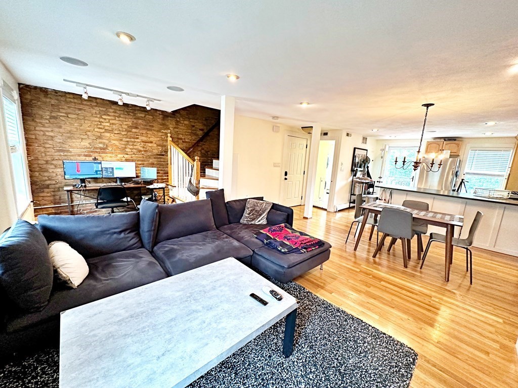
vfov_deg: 85.7
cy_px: 194
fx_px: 209
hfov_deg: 102.1
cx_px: 259
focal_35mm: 14
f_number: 2.2
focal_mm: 2.22
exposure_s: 1/60
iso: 250
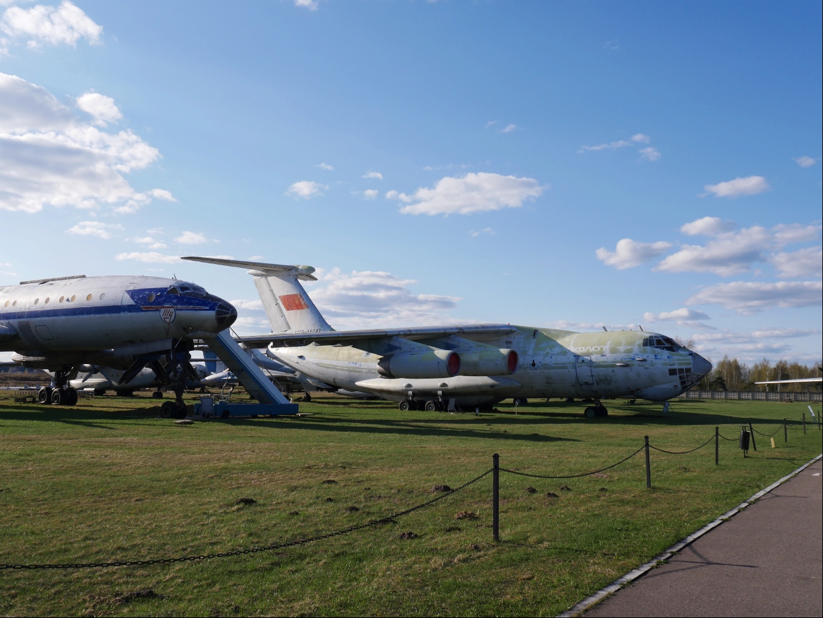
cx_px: 412
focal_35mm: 32
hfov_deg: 56.8
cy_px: 309
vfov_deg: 44.2
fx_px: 761
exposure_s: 1/500
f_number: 8
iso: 200
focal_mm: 16
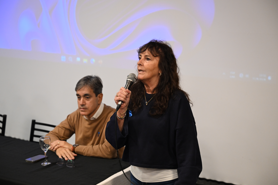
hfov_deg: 28.8
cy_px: 92
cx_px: 139
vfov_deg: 19.5
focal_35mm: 70
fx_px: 541
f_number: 4
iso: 4000
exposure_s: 1/200
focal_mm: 70
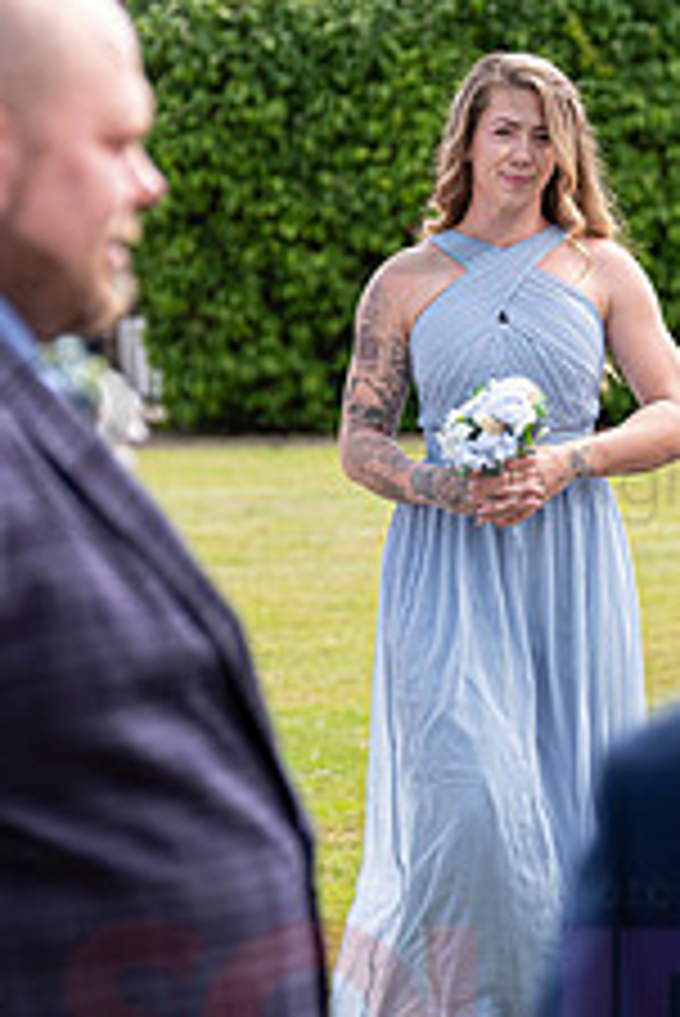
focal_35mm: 223
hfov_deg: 6.2
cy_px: 288
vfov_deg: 9.2
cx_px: 459
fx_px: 6308
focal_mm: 74.4
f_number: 3.2
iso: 200
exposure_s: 1/640
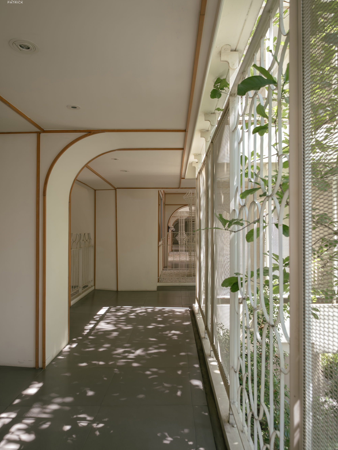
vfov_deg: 69.4
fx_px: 326
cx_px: 169
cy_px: 224
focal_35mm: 25
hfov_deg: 54.9
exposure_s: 1/125
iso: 250
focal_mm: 15.1
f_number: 4
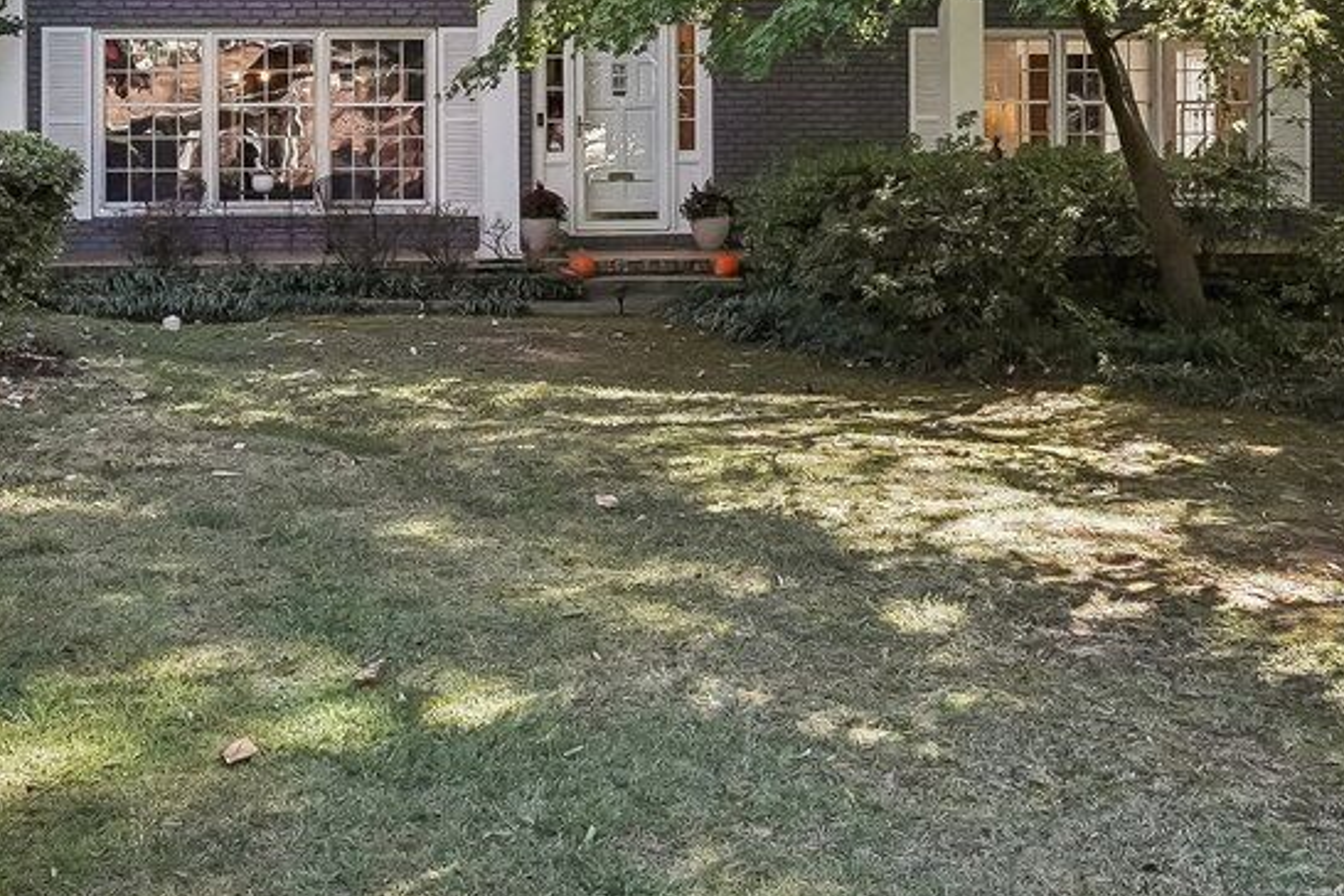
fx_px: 2240
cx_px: 546
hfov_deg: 33.3
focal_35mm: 60
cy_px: 127
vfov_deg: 22.2
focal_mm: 16
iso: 800
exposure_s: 1/250
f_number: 8
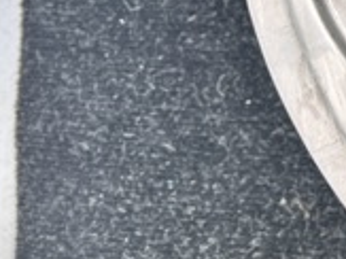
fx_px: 1019
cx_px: 639
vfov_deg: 14.0
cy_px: -61
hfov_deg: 16.1
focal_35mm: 102
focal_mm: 5.7
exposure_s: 1/157
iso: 40
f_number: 1.5
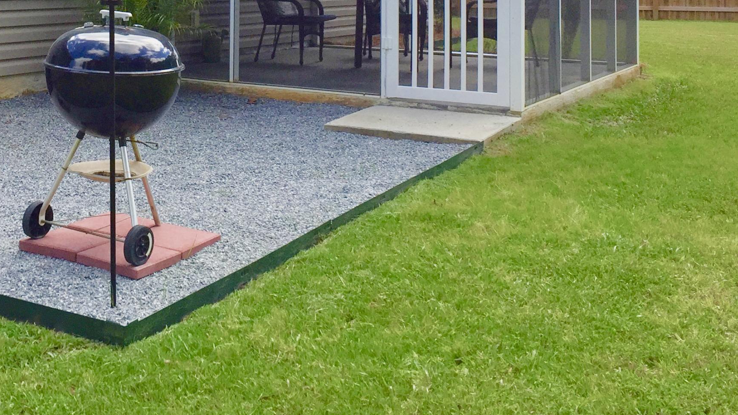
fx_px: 1076
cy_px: -53
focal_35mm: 55
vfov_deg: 20.7
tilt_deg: +2.3
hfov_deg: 37.0
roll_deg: -2.1
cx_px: 195
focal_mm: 4.15
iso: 32
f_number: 2.2
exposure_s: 1/989
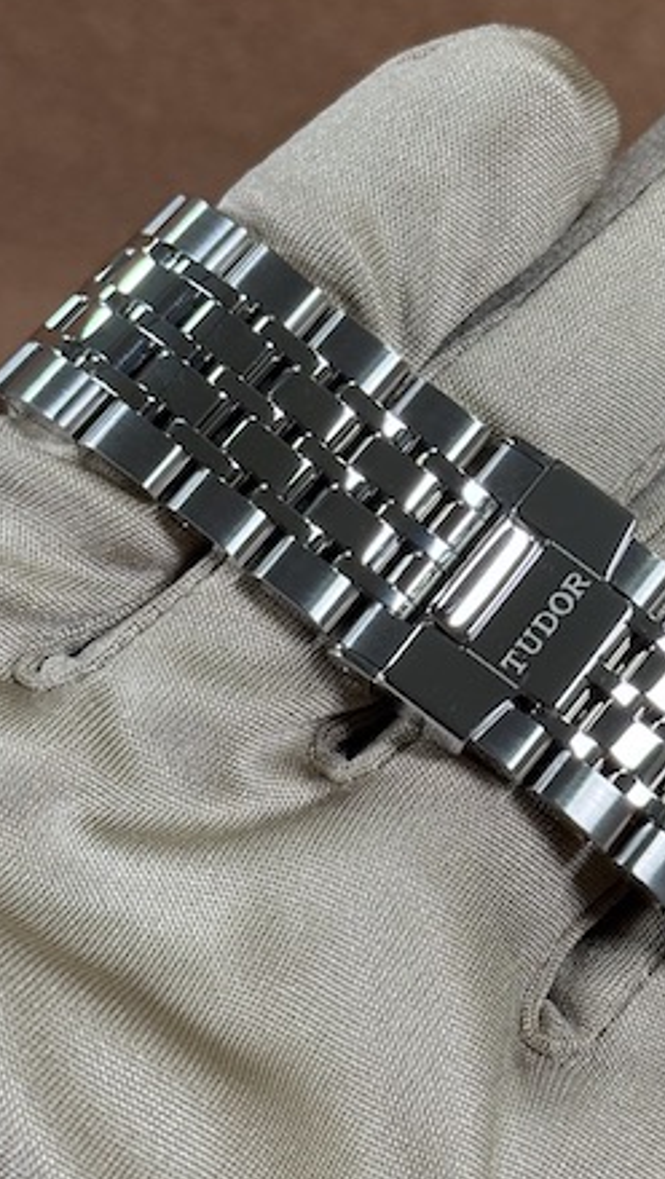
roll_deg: -4.1
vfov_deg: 22.4
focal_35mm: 95
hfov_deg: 12.7
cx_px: 563
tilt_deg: -25.0
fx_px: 2973
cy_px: 560
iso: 125
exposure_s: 1/81
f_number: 1.78
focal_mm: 6.76
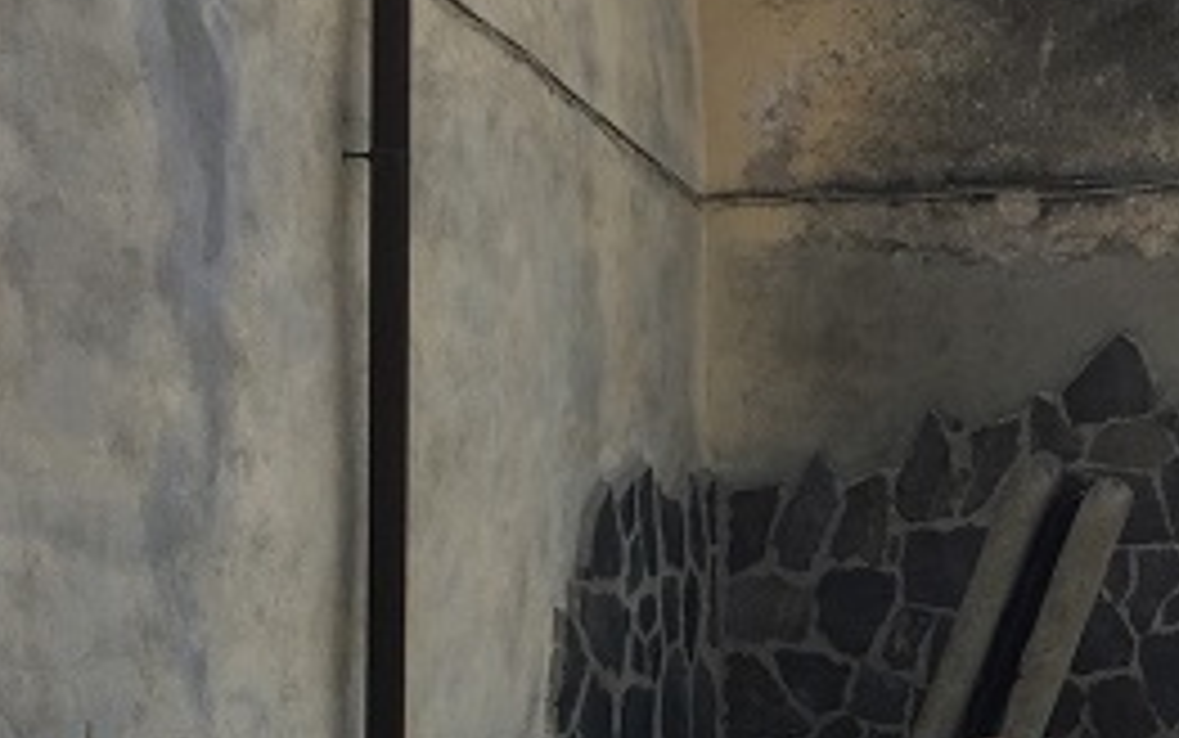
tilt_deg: -2.3
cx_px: 1053
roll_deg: -0.3
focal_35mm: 82
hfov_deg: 24.5
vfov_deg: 15.2
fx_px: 2636
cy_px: 965
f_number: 2.2
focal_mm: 4.15
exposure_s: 1/1582
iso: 32
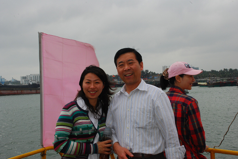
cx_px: 119
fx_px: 318
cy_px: 80
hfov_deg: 41.1
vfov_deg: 28.1
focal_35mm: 48
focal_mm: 32
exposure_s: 1/90
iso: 320
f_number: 19
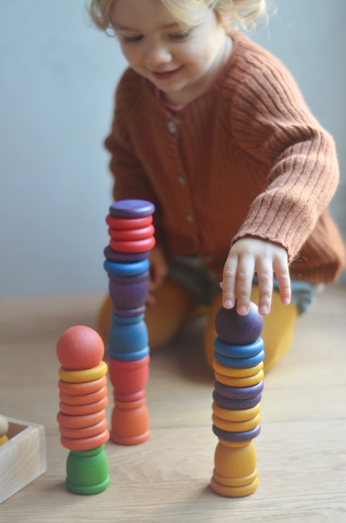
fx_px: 1086
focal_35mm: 75
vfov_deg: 27.0
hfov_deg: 18.1
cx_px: 173
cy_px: 262
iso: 280
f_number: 1.8
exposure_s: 1/100
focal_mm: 50
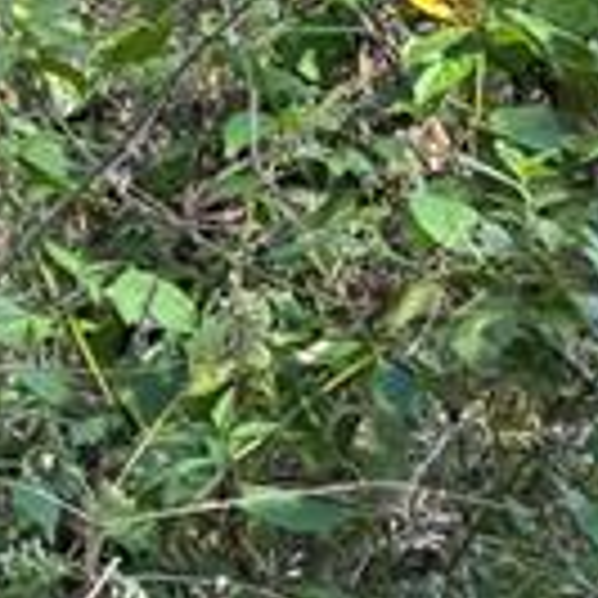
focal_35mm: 177
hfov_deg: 9.7
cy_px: 103
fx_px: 3459
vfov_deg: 9.8
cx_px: -202
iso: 50
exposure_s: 1/452
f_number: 1.6
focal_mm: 5.96
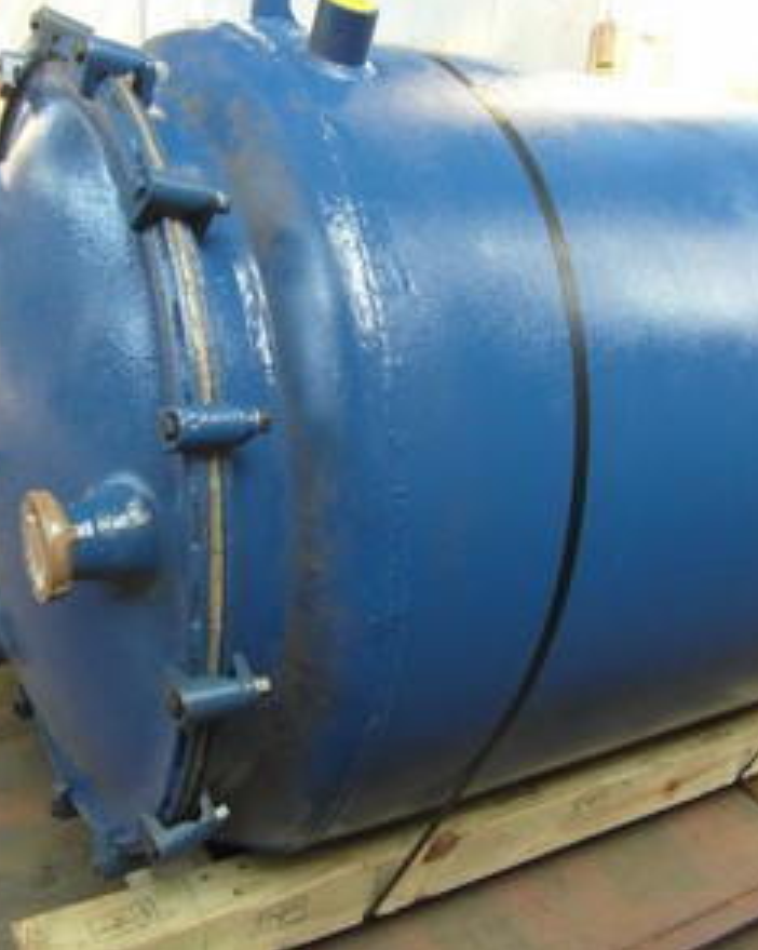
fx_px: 898
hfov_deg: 45.7
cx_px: 389
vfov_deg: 55.7
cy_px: 470
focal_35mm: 32
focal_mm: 4
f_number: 3.2
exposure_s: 1/30
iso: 240
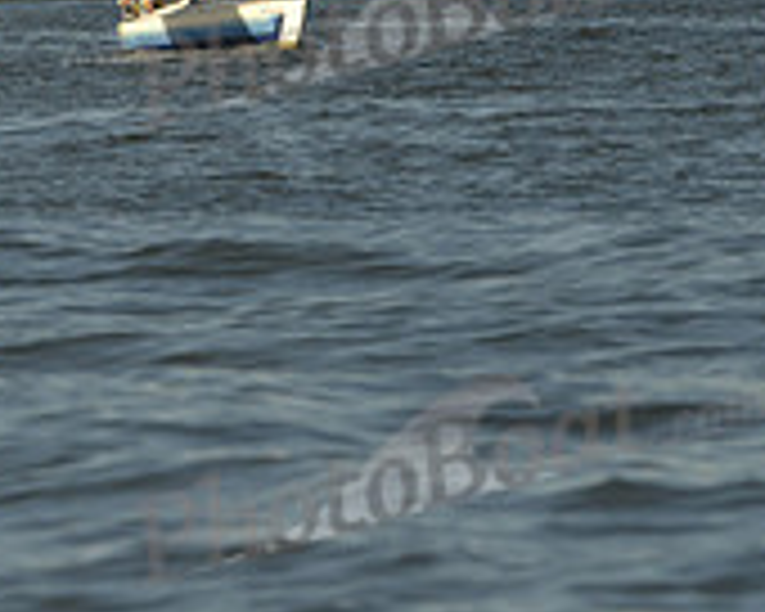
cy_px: -160
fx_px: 15917
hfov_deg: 2.8
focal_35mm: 703
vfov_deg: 2.2
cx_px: -94
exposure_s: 1/1000
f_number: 8
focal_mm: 220
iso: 200
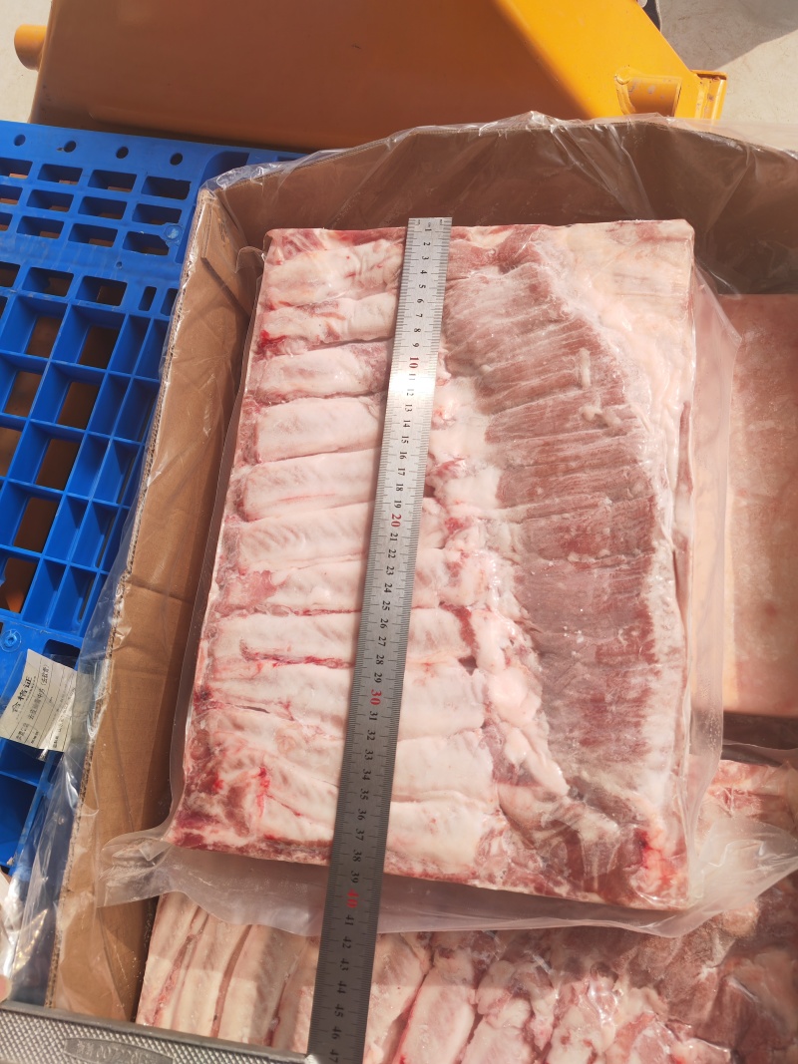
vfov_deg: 65.3
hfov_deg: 51.3
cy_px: 532
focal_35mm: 27
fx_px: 830
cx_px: 399
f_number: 1.9
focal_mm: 5.52
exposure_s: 1/2500
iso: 100
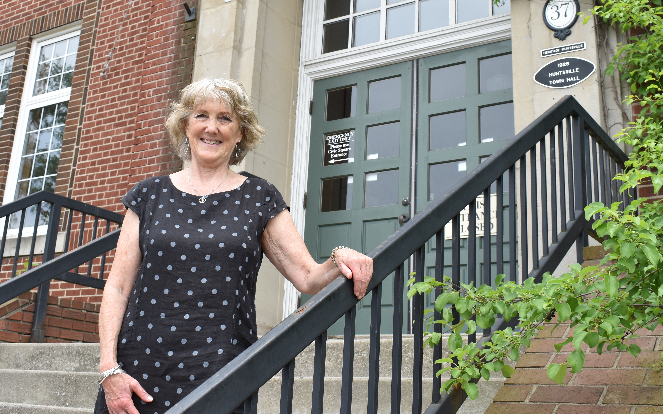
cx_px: 326
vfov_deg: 28.6
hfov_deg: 44.6
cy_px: 136
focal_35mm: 45
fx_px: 808
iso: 200
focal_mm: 21
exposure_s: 1/250
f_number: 7.1
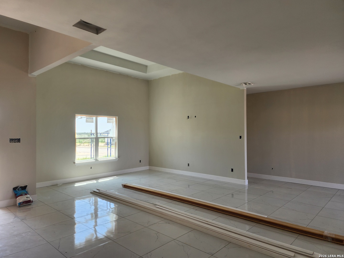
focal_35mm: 23
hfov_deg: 73.9
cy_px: 129
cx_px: 172
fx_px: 229
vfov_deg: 58.9
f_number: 1.8
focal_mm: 6.4
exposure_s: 1/180
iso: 32
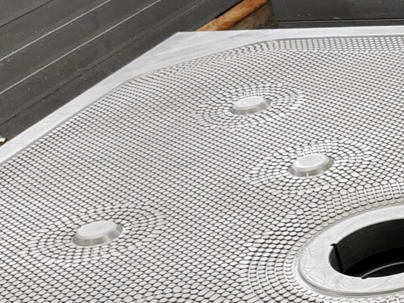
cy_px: 235
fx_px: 1248
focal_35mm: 107
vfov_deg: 13.8
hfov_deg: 16.6
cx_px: 622
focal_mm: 6.14
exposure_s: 1/100
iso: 1600
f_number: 1.8
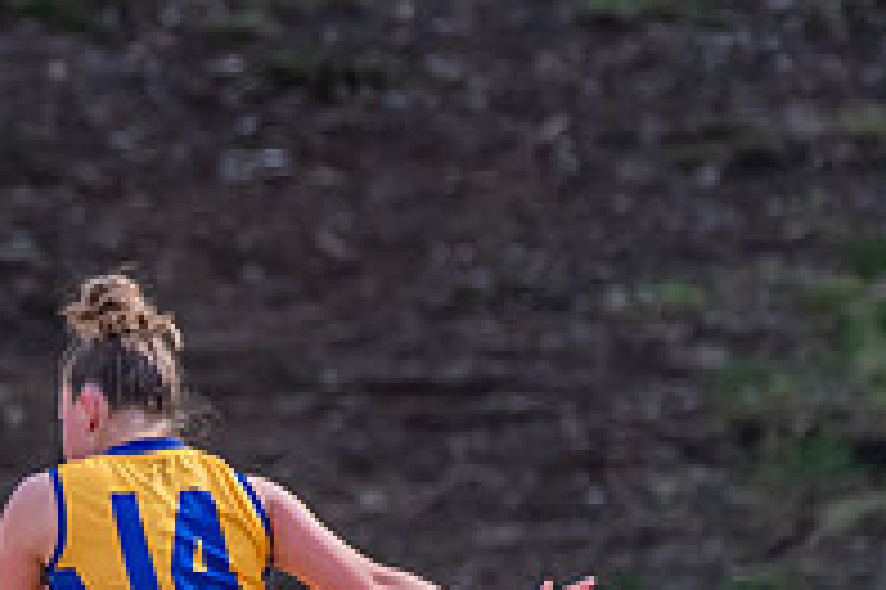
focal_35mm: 2874
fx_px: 70672
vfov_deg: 0.5
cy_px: 744
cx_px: -483
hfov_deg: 0.7
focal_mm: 600
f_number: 6.3
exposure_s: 1/2000
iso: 1000
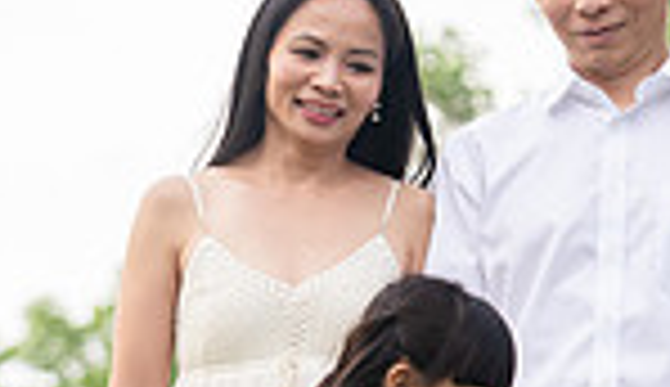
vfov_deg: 3.4
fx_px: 6508
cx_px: 554
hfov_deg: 5.9
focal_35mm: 364
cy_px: 727
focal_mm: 85
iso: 1000
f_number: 3.5
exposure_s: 1/1250
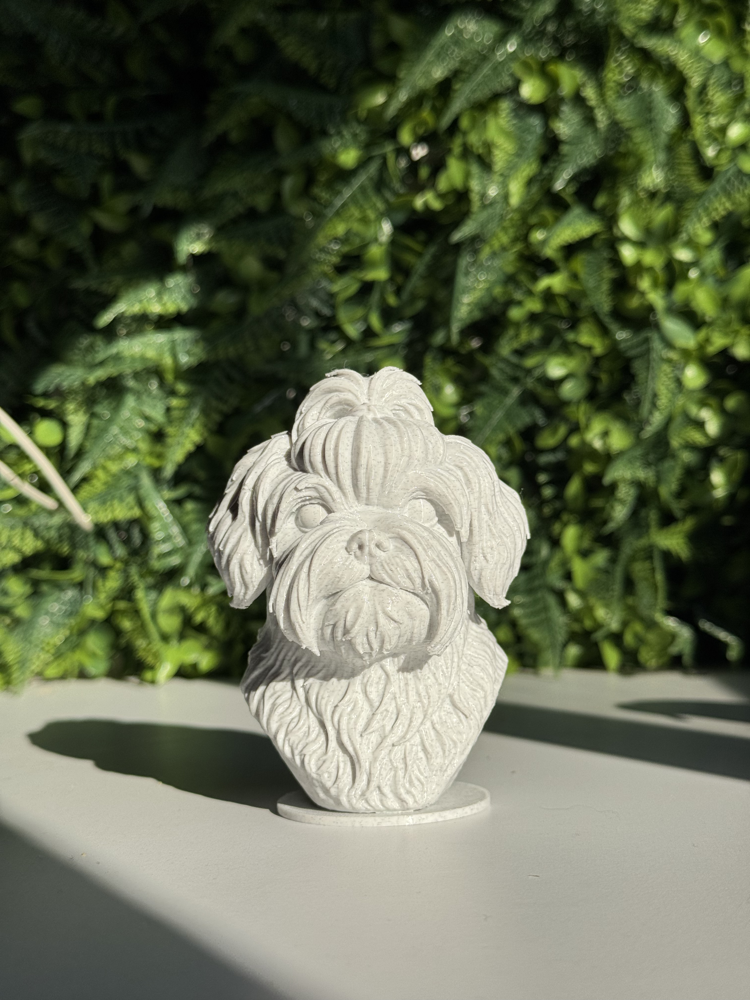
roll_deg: +2.1
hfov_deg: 30.3
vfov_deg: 39.7
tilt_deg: +2.2
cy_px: 500
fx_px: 1387
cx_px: 375
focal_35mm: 48
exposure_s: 1/7092
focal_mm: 6.76
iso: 64
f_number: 1.78
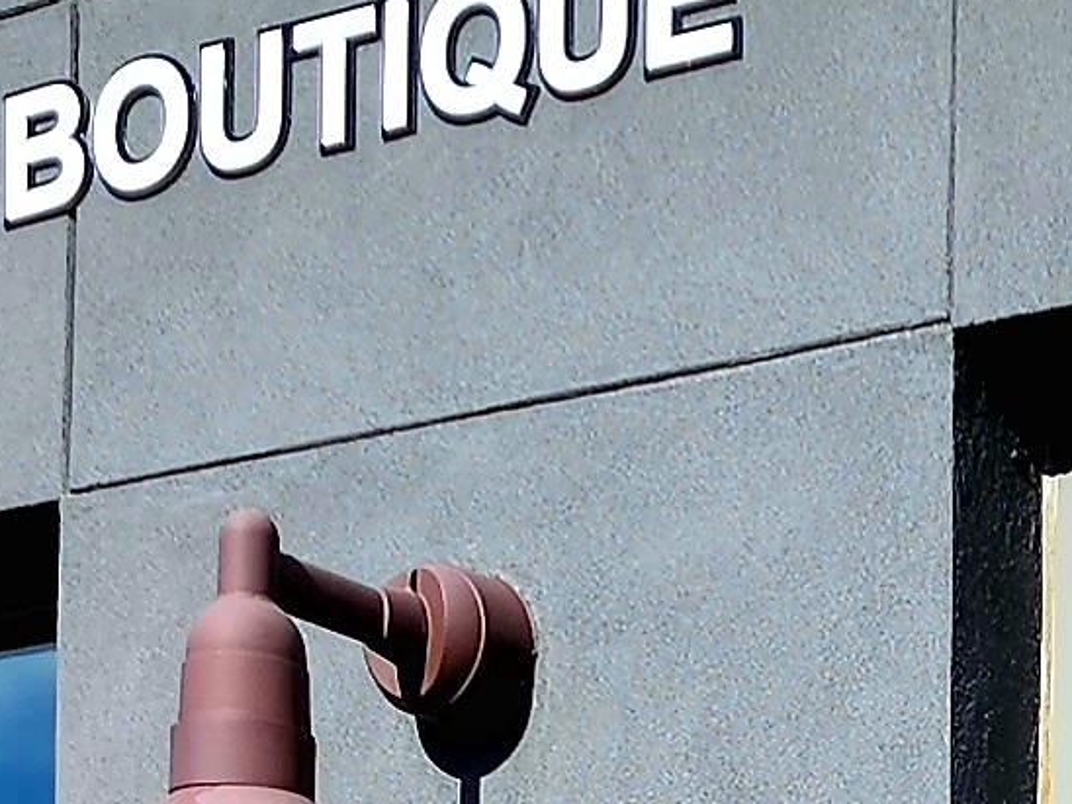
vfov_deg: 8.3
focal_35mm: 168
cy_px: 1735
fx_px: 5203
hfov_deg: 11.6
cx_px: 1144
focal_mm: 6.4
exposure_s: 1/1000
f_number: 1.8
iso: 12
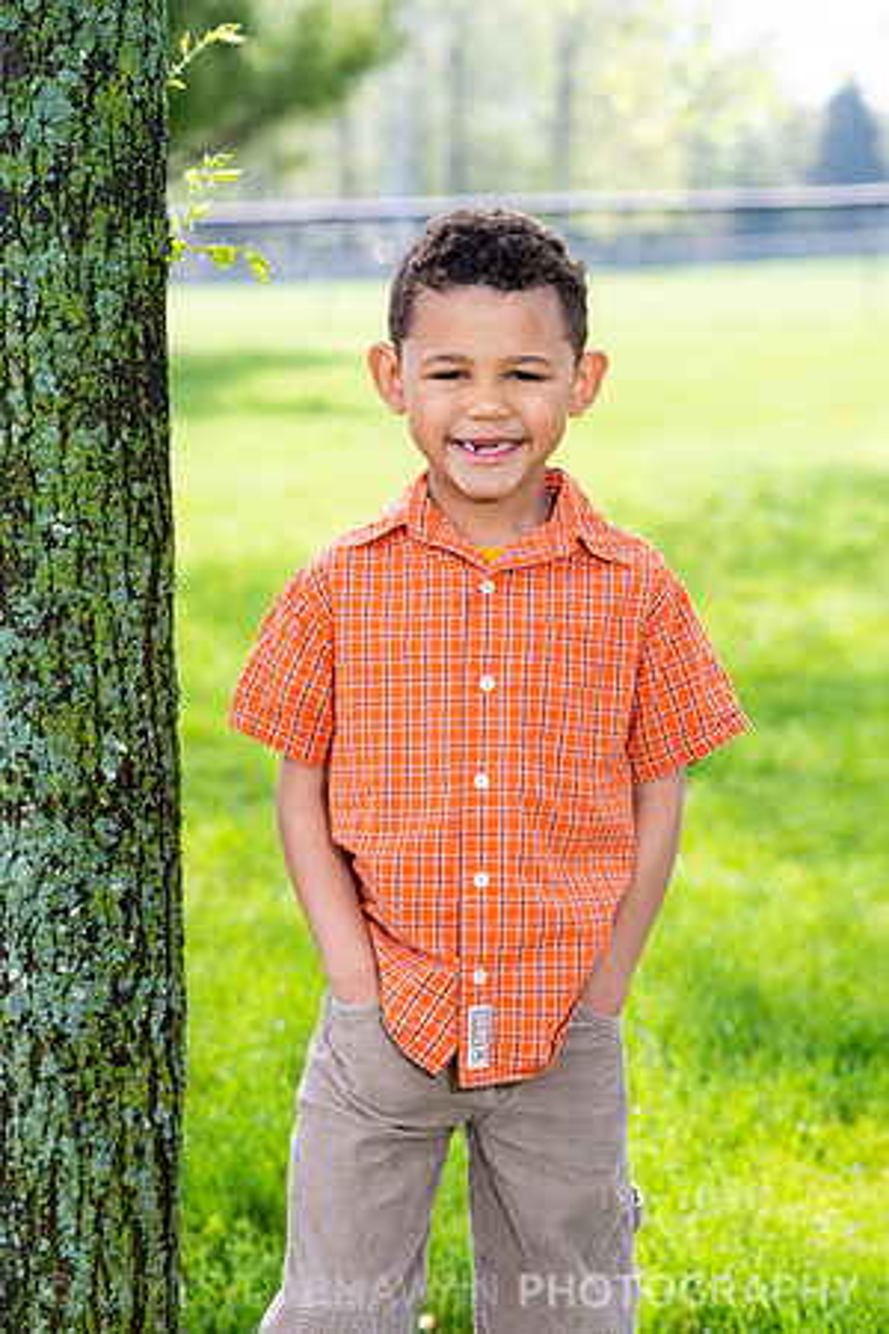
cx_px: 444
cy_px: 667
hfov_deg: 16.1
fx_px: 3148
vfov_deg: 23.9
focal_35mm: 85
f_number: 5
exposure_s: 1/200
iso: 100
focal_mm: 85
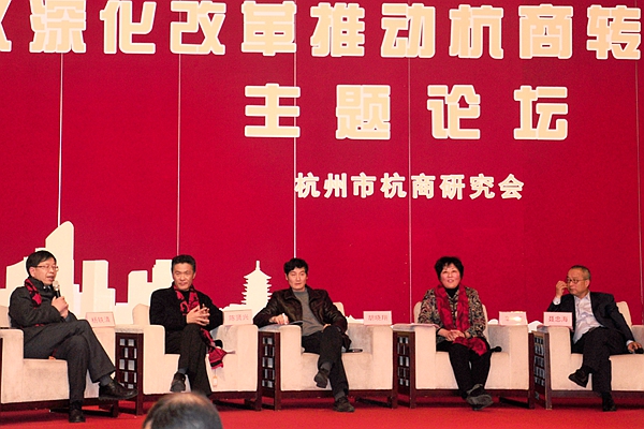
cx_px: 322
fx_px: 1127
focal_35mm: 63
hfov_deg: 31.9
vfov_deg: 21.6
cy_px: 214
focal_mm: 42
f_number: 6.3
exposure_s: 1/60
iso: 200
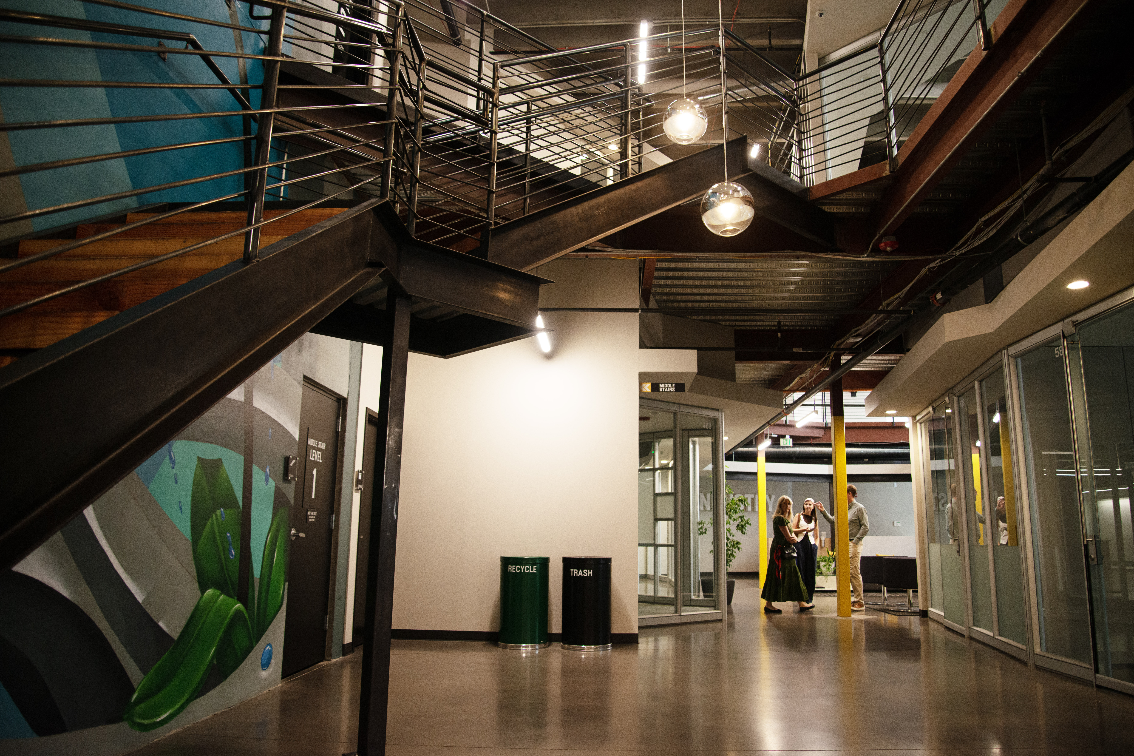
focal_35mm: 24
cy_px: 378
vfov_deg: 53.1
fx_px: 756
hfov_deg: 73.7
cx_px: 567
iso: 1250
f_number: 3.5
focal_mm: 24
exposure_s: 1/125
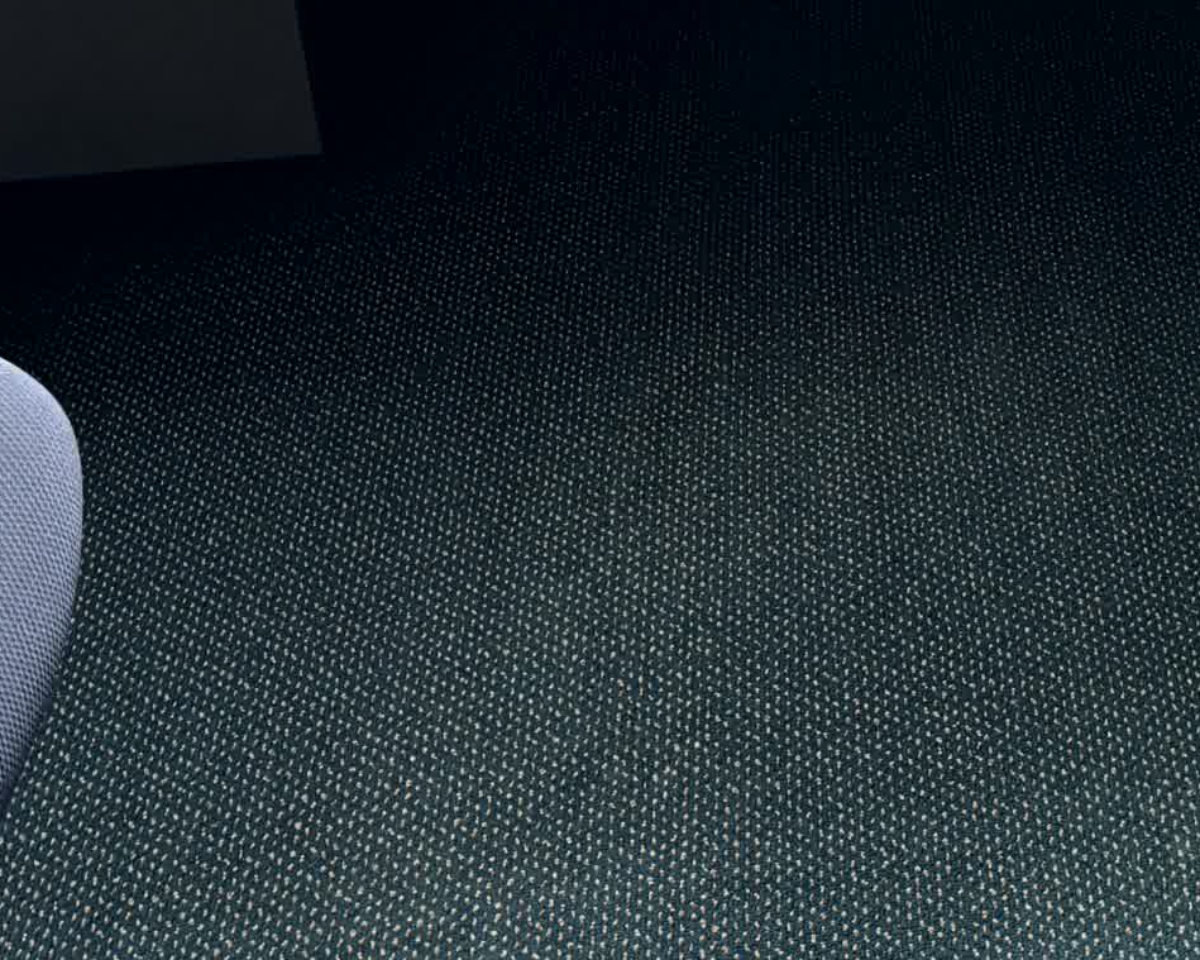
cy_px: -178
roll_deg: -1.1
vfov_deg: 19.3
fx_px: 2663
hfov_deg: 24.0
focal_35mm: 75
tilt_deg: -26.8
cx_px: 1278
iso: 100
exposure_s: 1/121
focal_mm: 5.96
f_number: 1.6
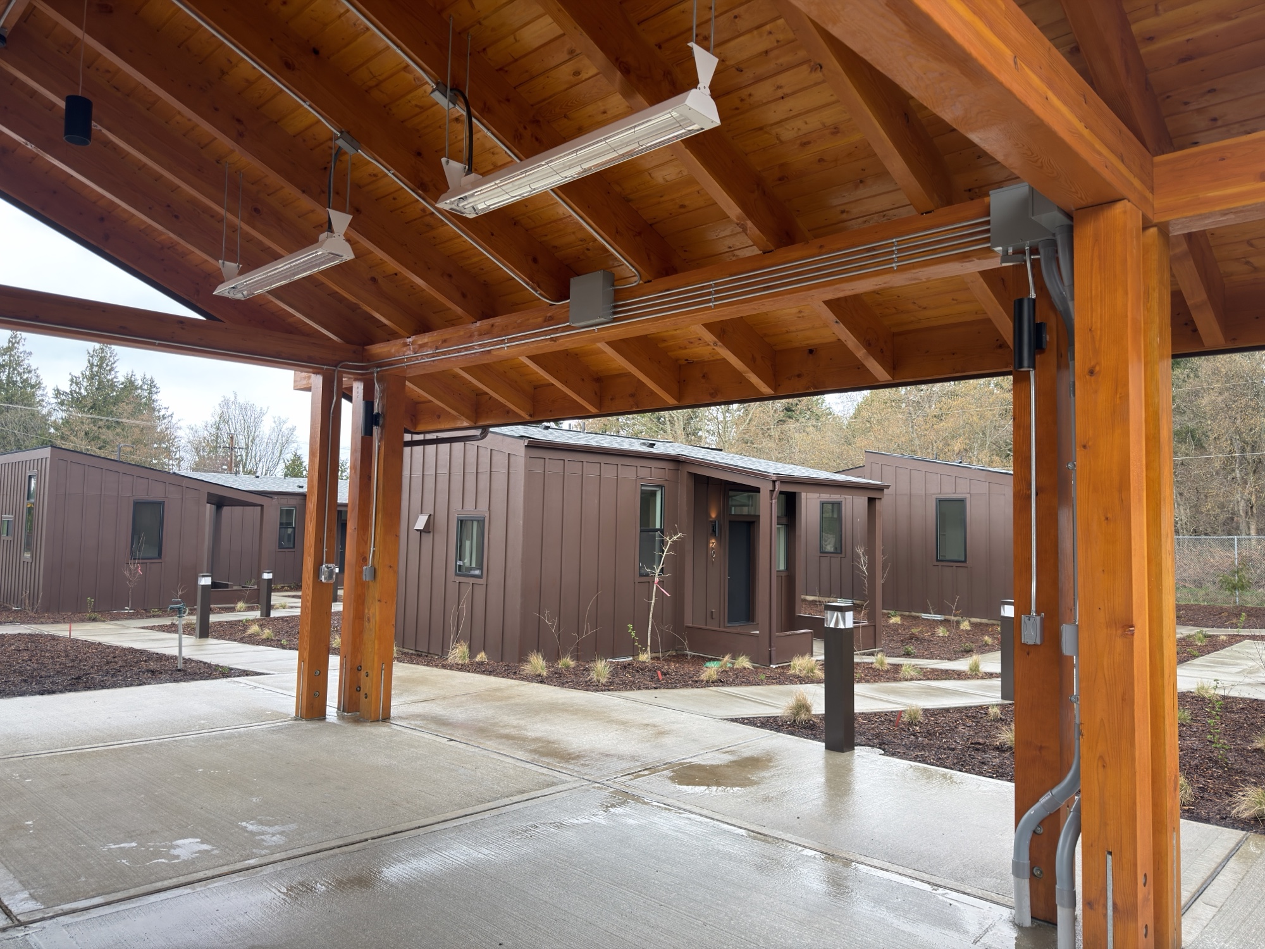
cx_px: 632
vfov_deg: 56.8
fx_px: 877
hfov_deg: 71.6
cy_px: 474
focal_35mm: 24
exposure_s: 1/417
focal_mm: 6.76
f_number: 1.78
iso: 80
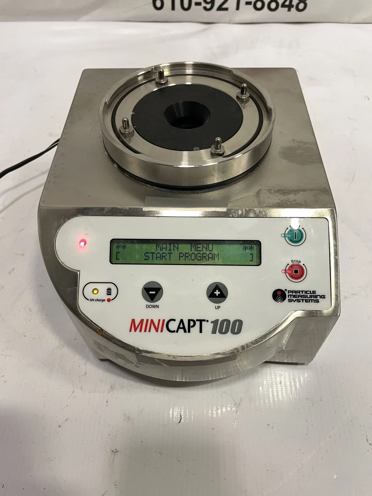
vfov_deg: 67.3
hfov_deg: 53.1
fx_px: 373
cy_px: 248
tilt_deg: -53.9
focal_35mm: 26
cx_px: 186
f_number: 1.6
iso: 125
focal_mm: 4.2
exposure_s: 1/62
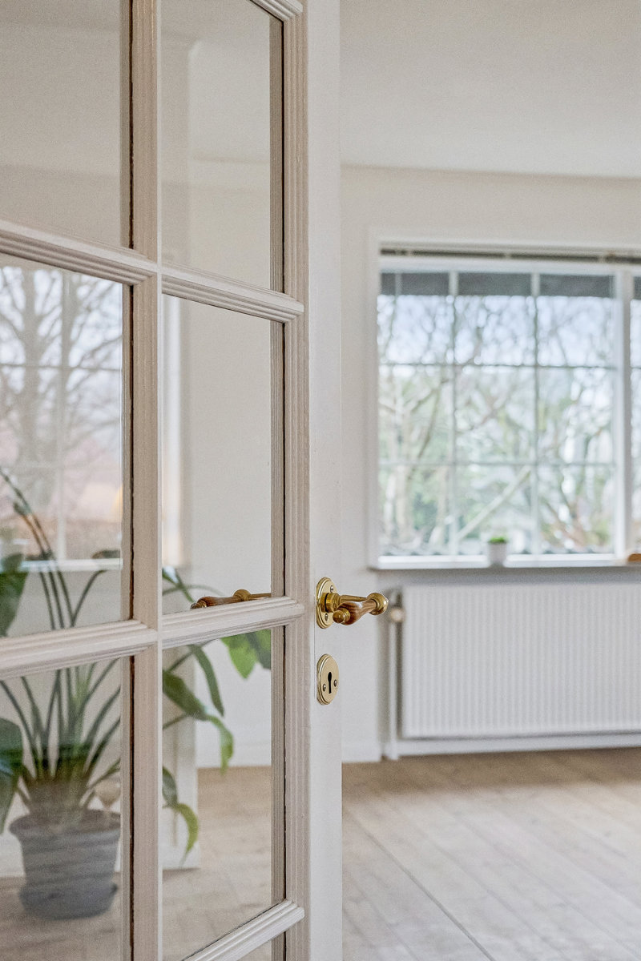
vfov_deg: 38.2
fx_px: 1389
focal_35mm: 52
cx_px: 320
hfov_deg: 26.0
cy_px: 480
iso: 2500
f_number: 4
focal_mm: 35
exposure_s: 1/320
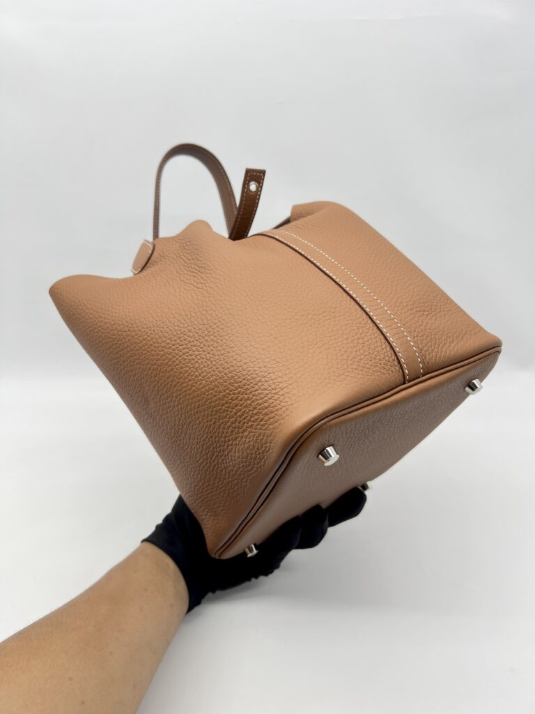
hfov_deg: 53.1
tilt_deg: -29.3
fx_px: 536
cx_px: 268
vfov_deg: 67.3
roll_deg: +2.2
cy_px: 357
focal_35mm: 26
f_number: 1.5
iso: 40
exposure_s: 1/100
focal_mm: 5.7
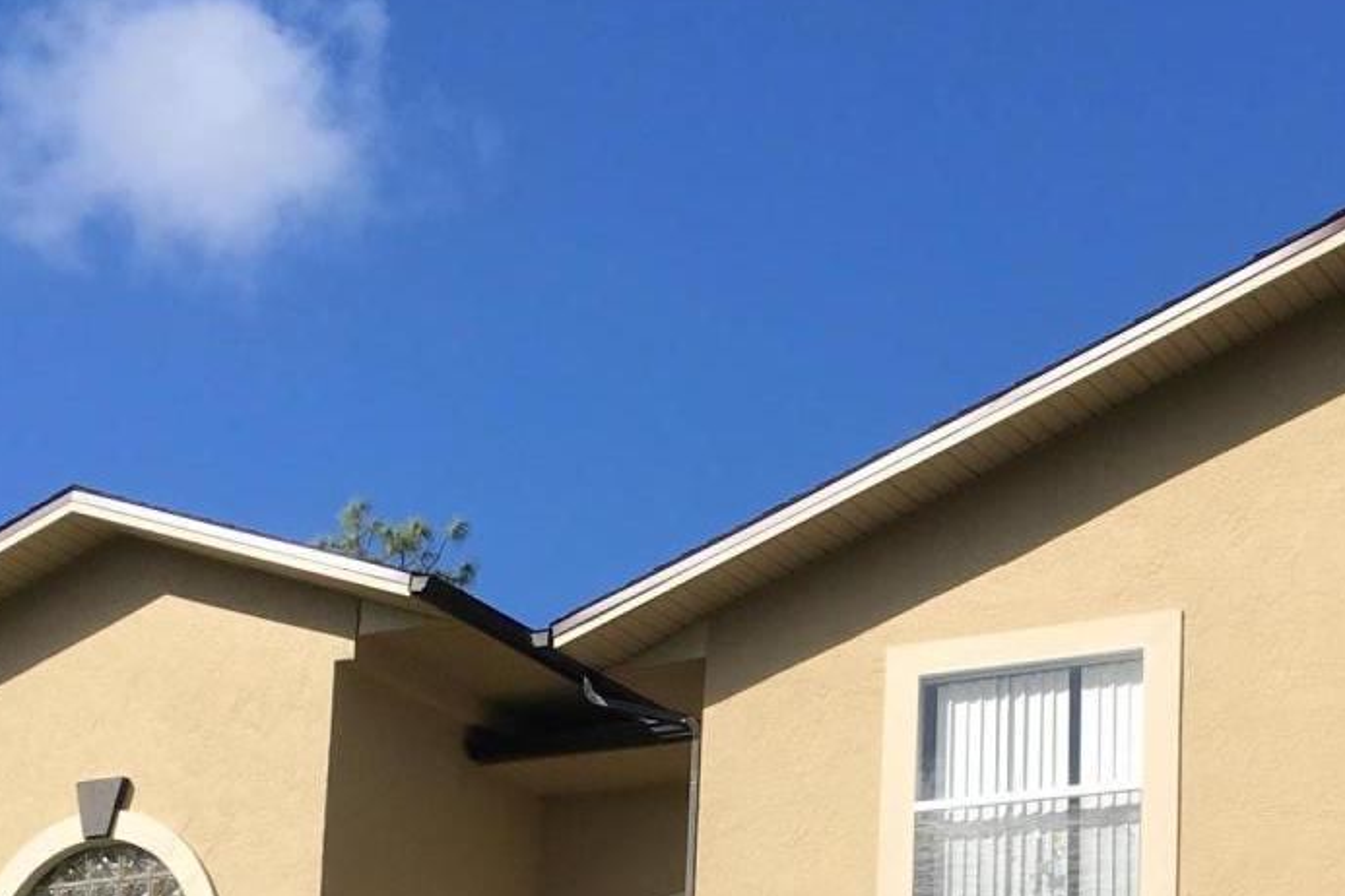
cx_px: 996
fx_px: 3250
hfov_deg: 23.2
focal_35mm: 87
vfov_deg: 15.0
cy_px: 1181
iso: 25
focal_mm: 4.15
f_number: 2.2
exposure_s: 1/1748
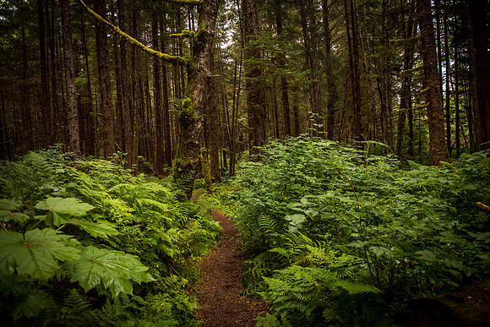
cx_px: 245
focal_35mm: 24
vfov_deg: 53.2
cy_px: 164
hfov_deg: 73.7
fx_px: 327
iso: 100
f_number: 2.8
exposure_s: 1/250
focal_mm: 24
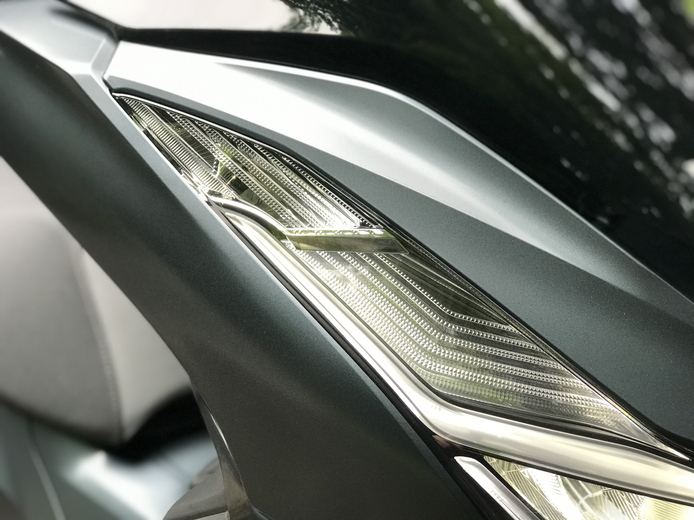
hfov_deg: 33.8
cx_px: 347
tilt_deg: -14.5
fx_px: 1143
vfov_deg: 25.7
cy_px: 260
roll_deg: +1.6
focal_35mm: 57
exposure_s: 1/60
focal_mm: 6.6
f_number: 2.8
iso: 50
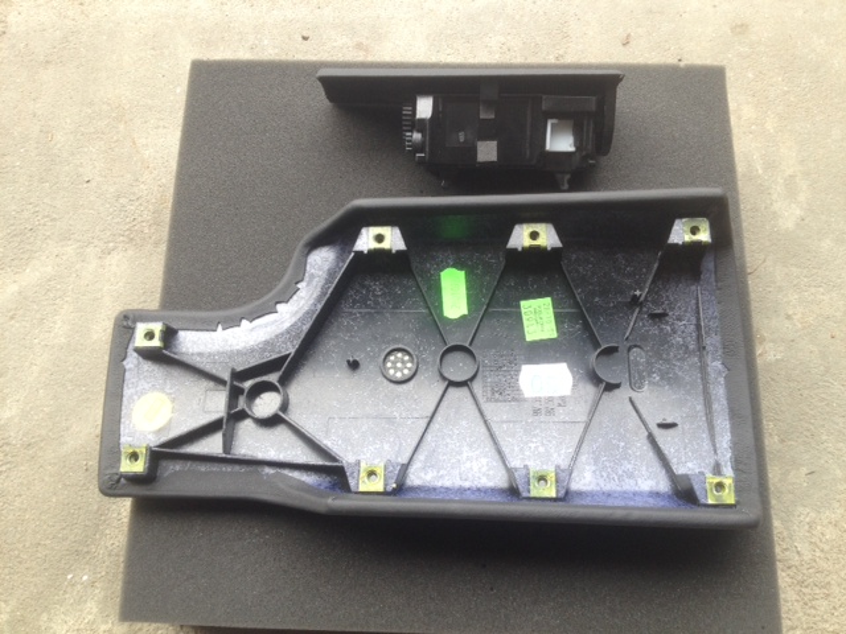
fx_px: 855
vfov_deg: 40.7
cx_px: 423
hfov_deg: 52.6
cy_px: 317
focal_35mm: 35
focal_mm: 4.28
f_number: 2.4
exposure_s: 1/120
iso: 50
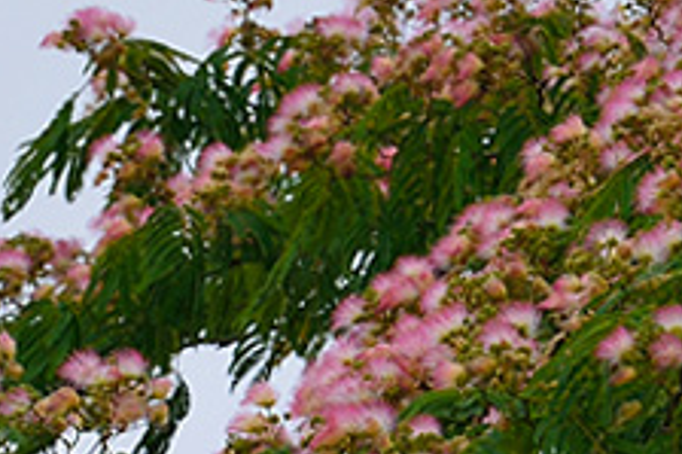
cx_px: 114
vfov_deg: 1.9
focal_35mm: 729
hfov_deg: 2.8
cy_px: 253
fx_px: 13800
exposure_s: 1/160
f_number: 10
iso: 200
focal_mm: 230
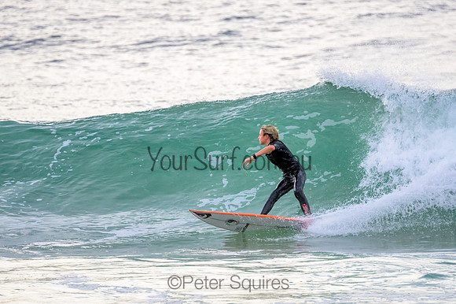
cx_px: 228
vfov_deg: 2.3
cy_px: 152
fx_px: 7595
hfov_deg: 3.4
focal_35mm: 600
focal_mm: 400
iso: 900
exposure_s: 1/2500
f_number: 5.6
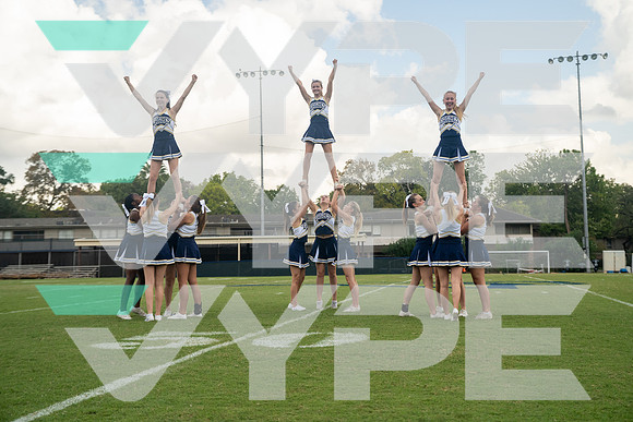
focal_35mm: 52
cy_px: 211
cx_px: 316
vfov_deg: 26.0
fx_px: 915
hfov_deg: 38.2
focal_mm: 52
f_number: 3.5
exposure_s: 1/800
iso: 800
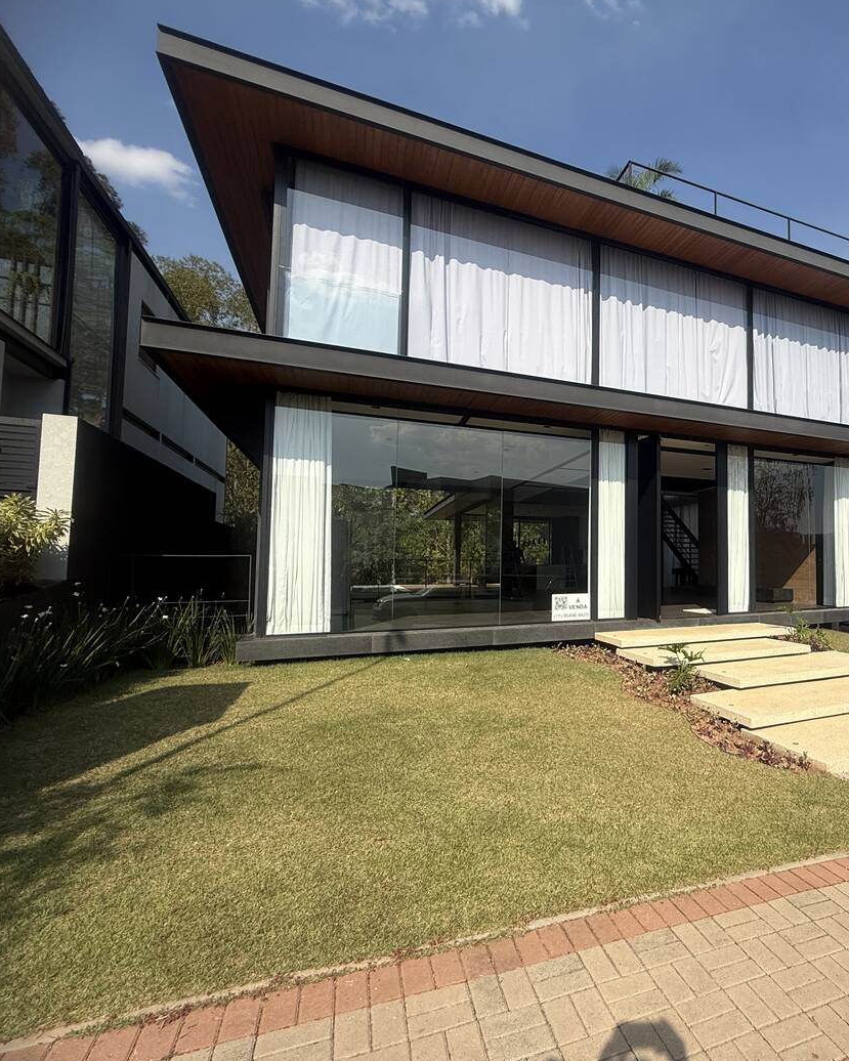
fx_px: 597
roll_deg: -0.6
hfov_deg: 64.4
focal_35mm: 19
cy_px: 529
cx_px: 684
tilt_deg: +5.0
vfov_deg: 83.3
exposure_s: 1/2506
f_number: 2.2
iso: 50
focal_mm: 2.22
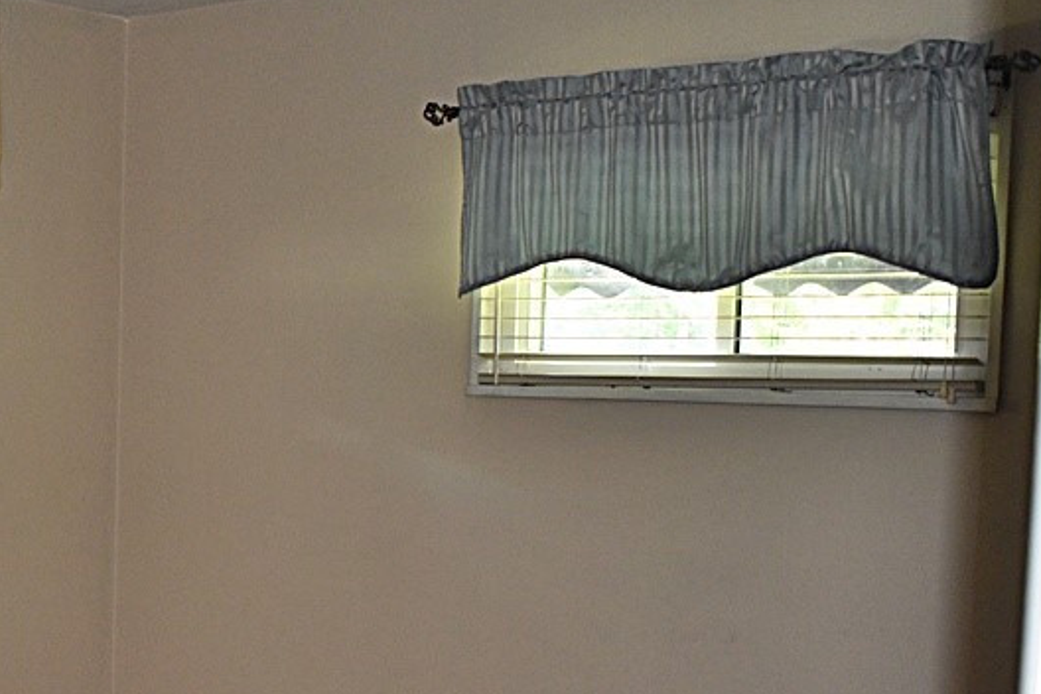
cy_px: 527
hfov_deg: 30.0
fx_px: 1851
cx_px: 93
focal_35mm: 64
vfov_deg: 21.1
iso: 1800
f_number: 3.8
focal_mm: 22
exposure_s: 1/60
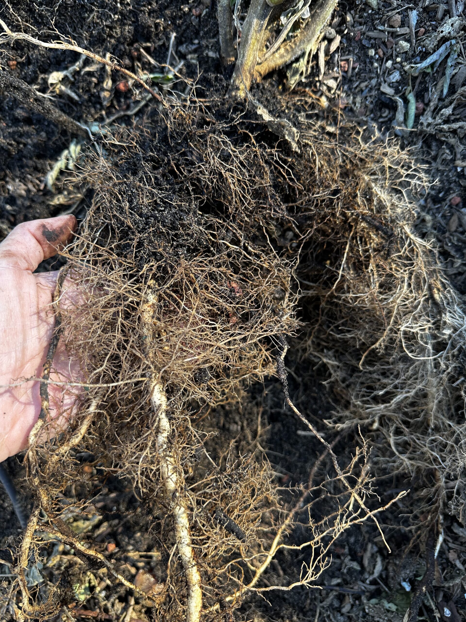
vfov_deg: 71.6
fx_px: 431
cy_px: 311
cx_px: 233
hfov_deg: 56.8
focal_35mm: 24
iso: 80
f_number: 1.78
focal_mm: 6.86
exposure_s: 1/121
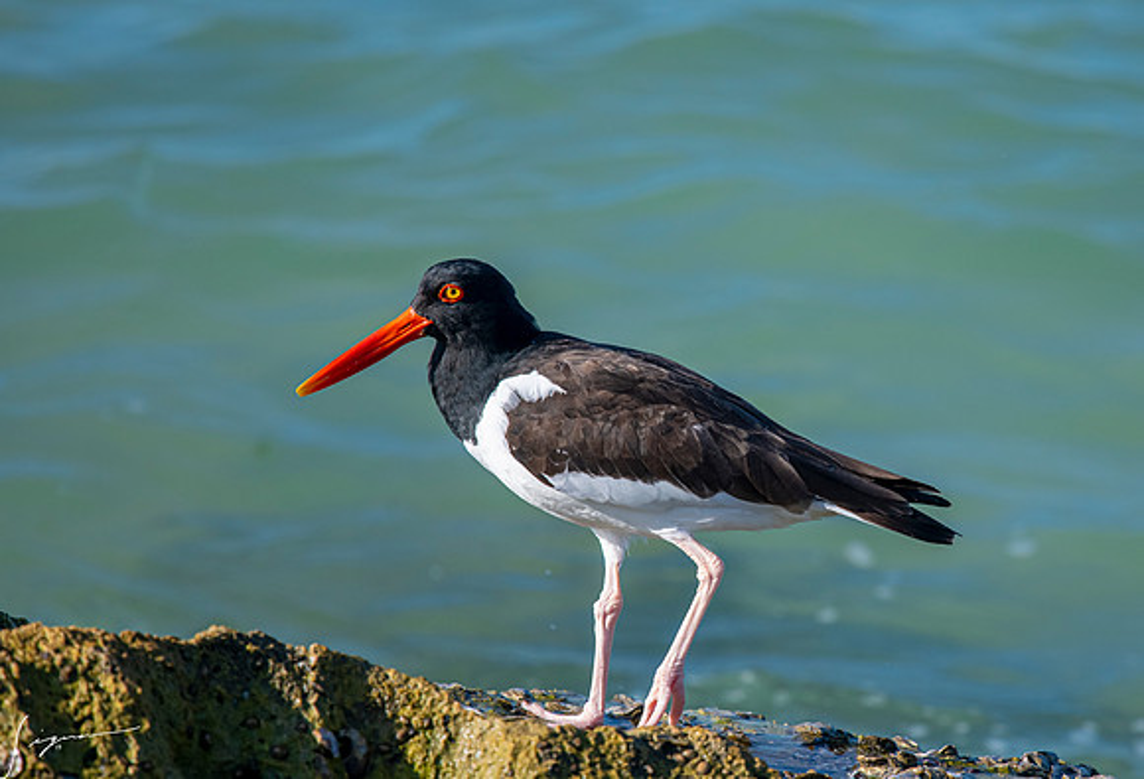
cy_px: 441
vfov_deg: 2.1
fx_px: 21053
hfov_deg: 3.1
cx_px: 760
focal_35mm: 658
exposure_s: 1/2000
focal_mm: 420
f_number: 5.6
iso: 500
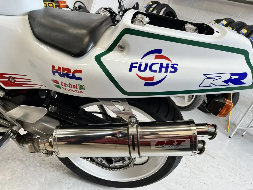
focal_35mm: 26
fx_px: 190
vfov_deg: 53.1
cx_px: 126
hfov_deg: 67.3
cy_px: 95
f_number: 1.6
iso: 50
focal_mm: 5.1
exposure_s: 1/100
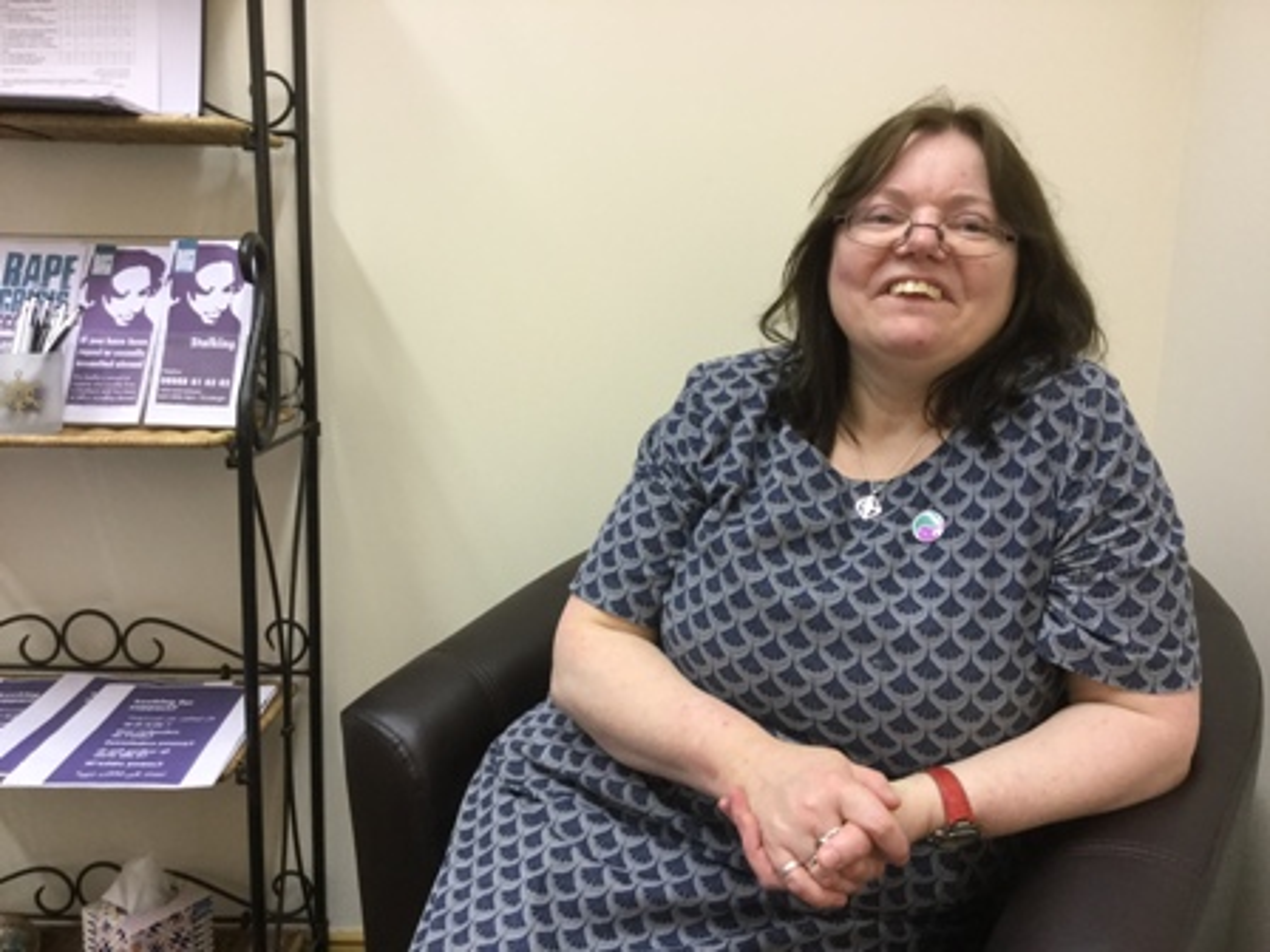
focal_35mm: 31
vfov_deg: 45.4
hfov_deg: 58.4
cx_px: 635
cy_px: 476
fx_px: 1137
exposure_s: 1/33
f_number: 2.4
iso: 100
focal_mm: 3.3
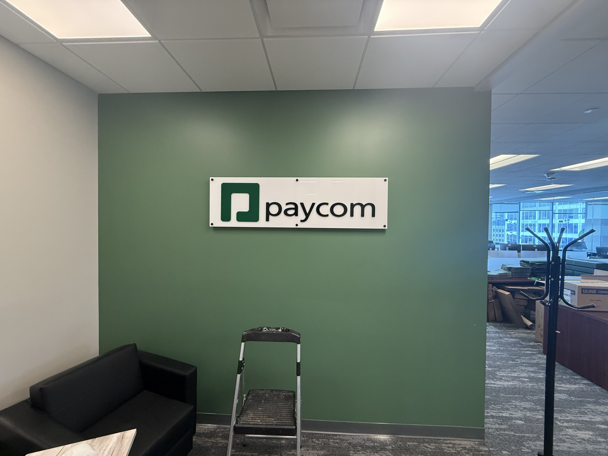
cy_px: 228
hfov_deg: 102.1
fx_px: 246
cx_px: 304
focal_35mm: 14
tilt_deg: -0.7
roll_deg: -0.3
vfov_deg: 85.7
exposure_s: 1/120
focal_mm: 2.22
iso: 320
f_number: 2.2
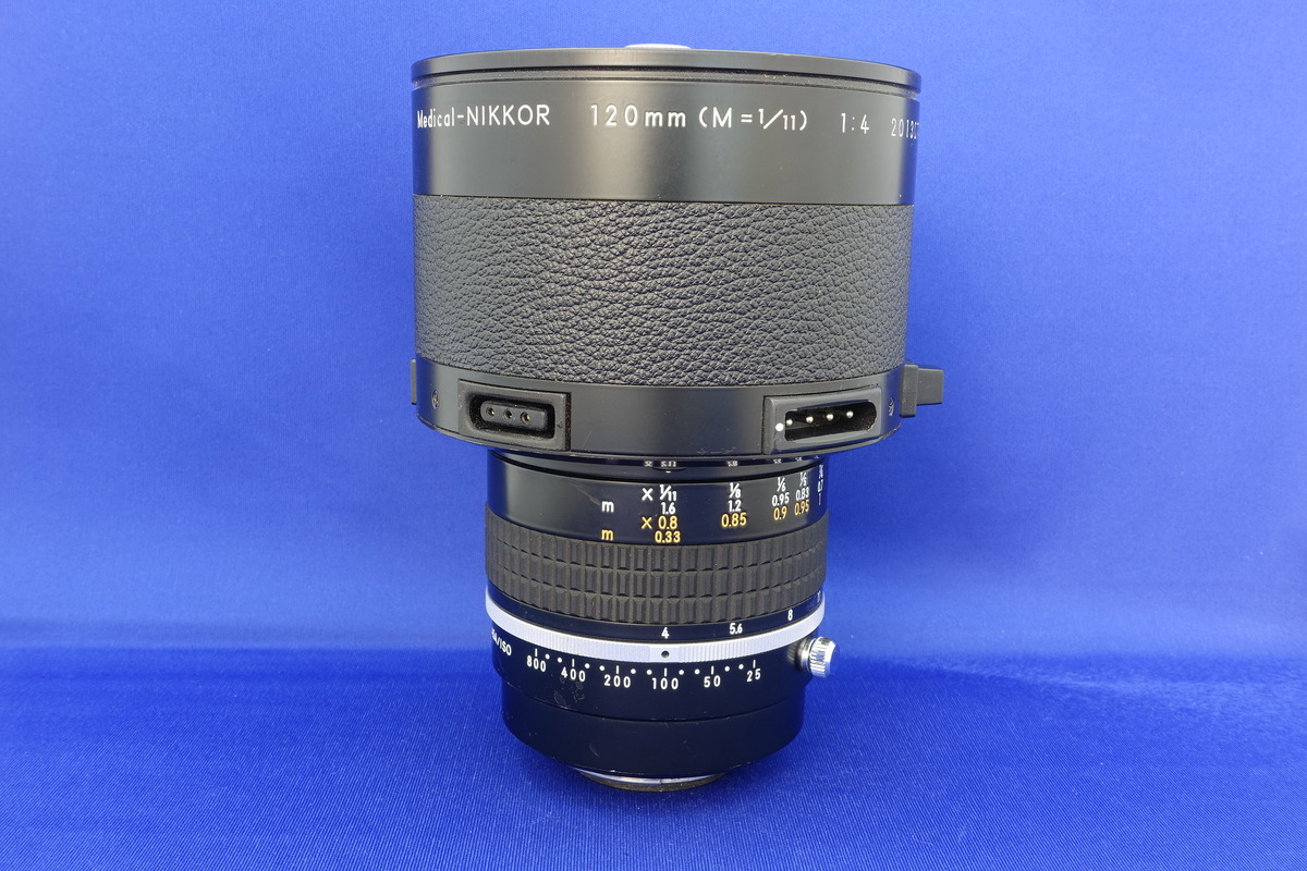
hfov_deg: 54.4
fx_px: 1271
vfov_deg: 37.9
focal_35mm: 35
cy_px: 436
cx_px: 654
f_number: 9
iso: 125
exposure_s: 2
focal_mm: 12.81
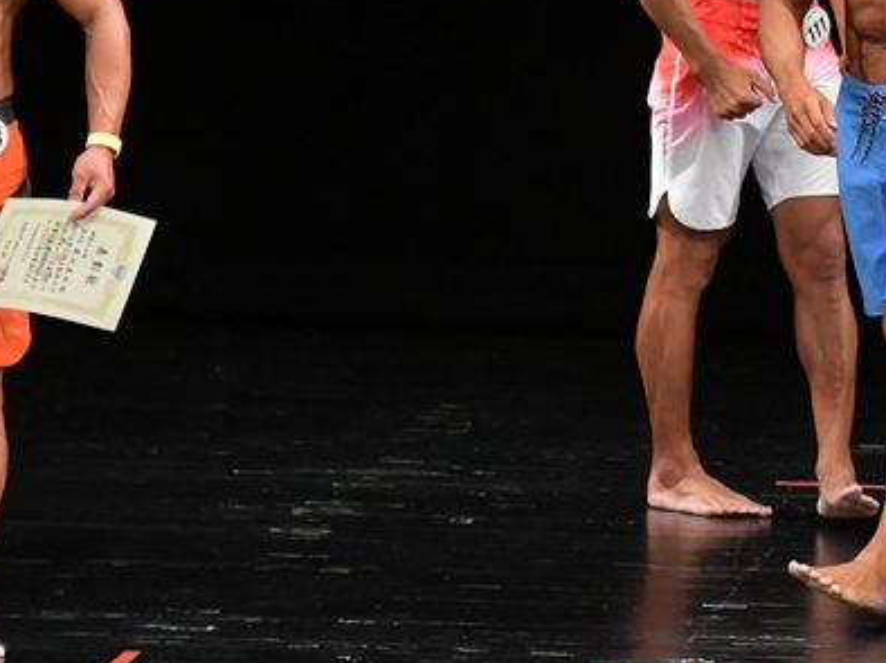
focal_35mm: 539
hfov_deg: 3.7
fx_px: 13787
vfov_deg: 2.8
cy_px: 117
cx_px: 842
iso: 3200
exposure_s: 1/400
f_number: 5.6
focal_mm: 190
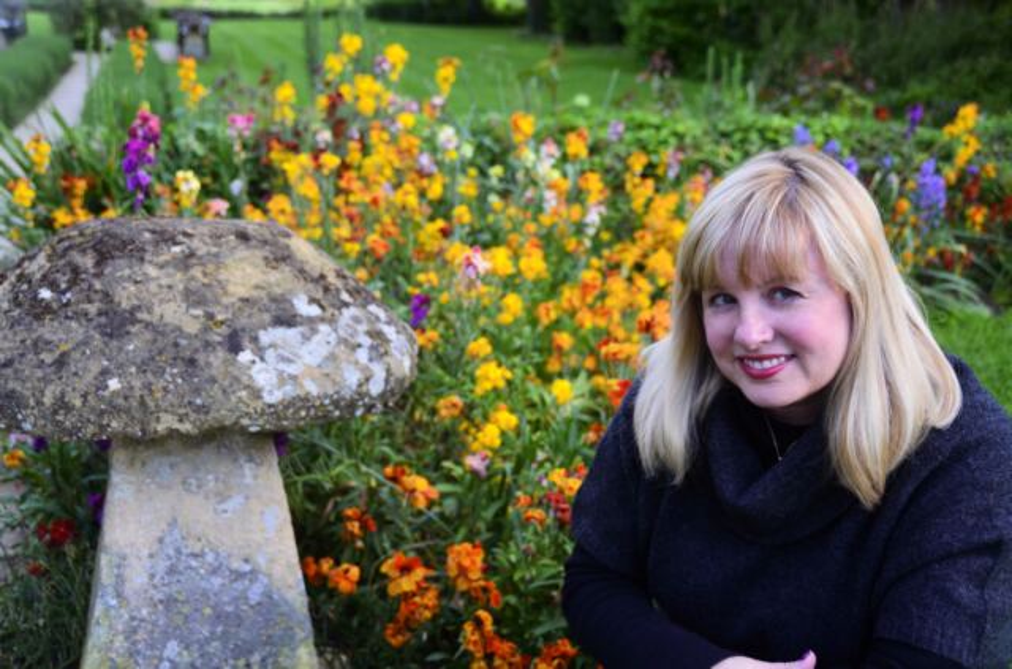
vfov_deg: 32.8
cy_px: 334
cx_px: 506
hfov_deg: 48.0
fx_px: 1135
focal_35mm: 40
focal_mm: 27
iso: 400
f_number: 4
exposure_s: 1/250
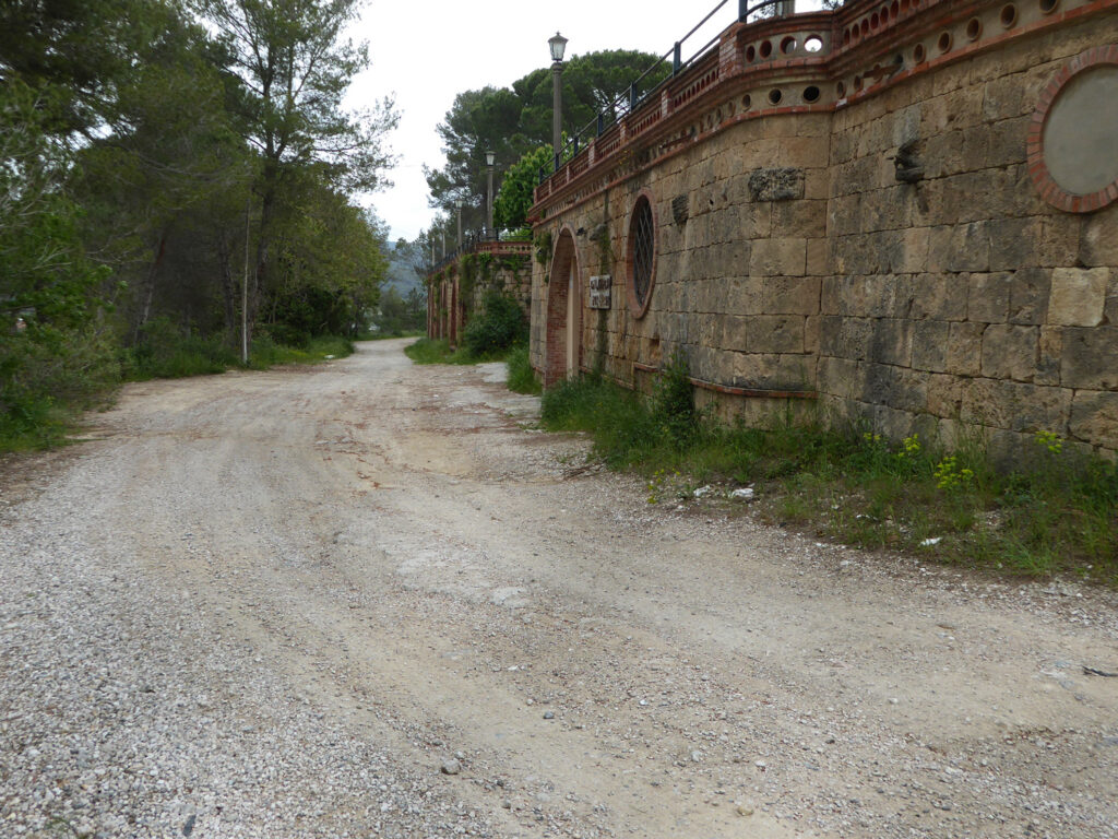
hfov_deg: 58.4
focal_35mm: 31
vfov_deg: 45.4
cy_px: 420
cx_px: 559
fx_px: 1001
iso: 80
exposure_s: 1/200
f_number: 3.5
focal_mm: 5.4
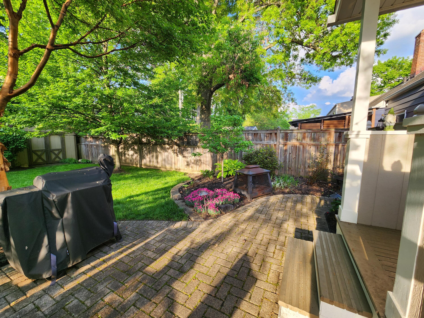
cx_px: 212
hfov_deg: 106.2
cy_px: 159
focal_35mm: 13
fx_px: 159
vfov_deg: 89.9
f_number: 2.2
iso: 50
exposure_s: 1/212
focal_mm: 2.2
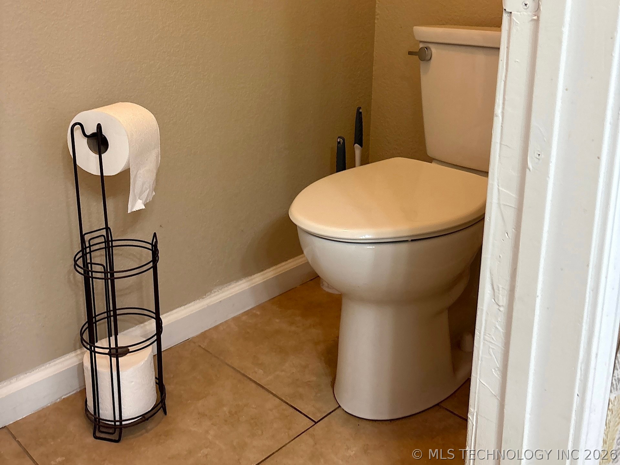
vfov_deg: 53.1
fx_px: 466
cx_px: 310
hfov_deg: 67.3
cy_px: 232
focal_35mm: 26
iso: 200
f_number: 1.6
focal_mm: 5.96
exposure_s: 1/60
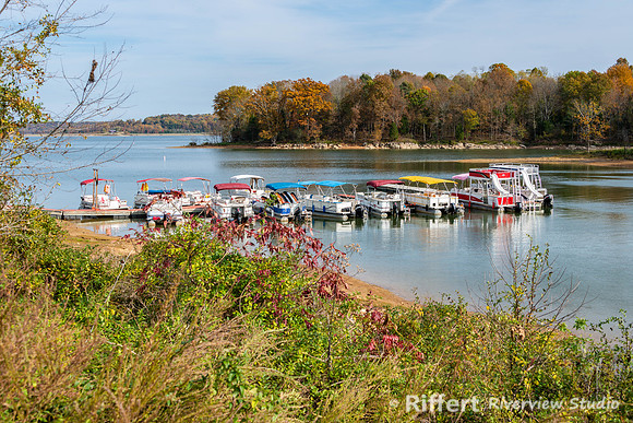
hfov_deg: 43.5
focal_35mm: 45
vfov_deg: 29.8
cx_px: 316
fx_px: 794
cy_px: 212
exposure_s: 1/160
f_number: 8
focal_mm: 44
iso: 100
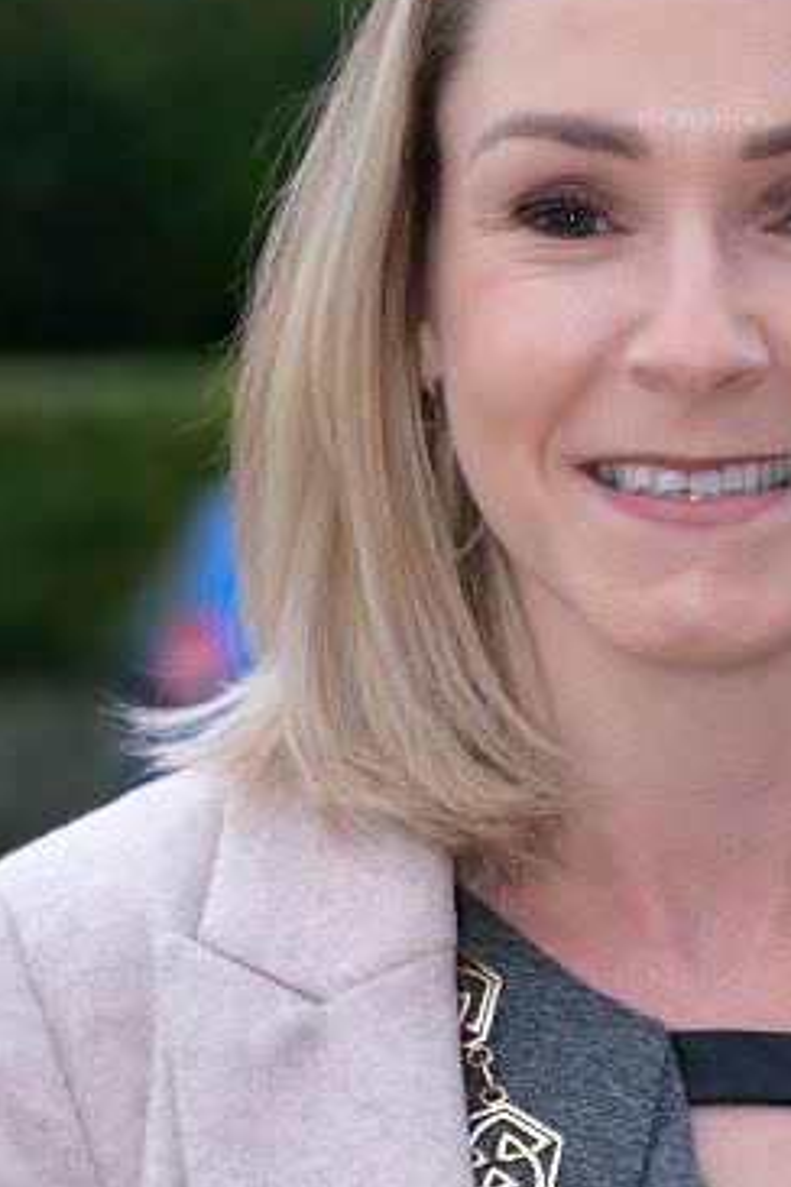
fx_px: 10052
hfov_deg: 4.5
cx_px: 760
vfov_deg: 6.8
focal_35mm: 305
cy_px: 821
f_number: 5.6
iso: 800
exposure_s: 1/150
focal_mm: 98.2
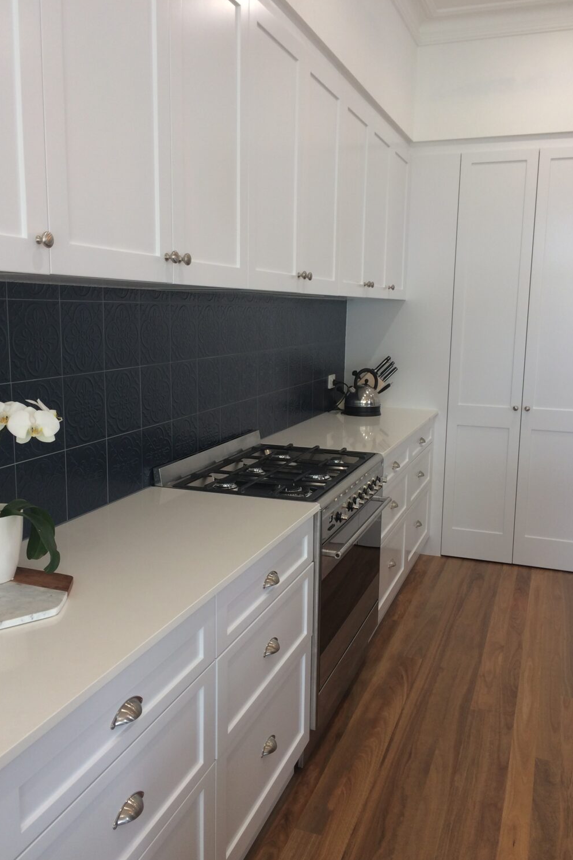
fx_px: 740
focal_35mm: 31
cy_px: 427
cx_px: 282
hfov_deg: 42.3
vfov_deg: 60.3
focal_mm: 4.15
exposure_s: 1/33
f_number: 2.2
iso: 50
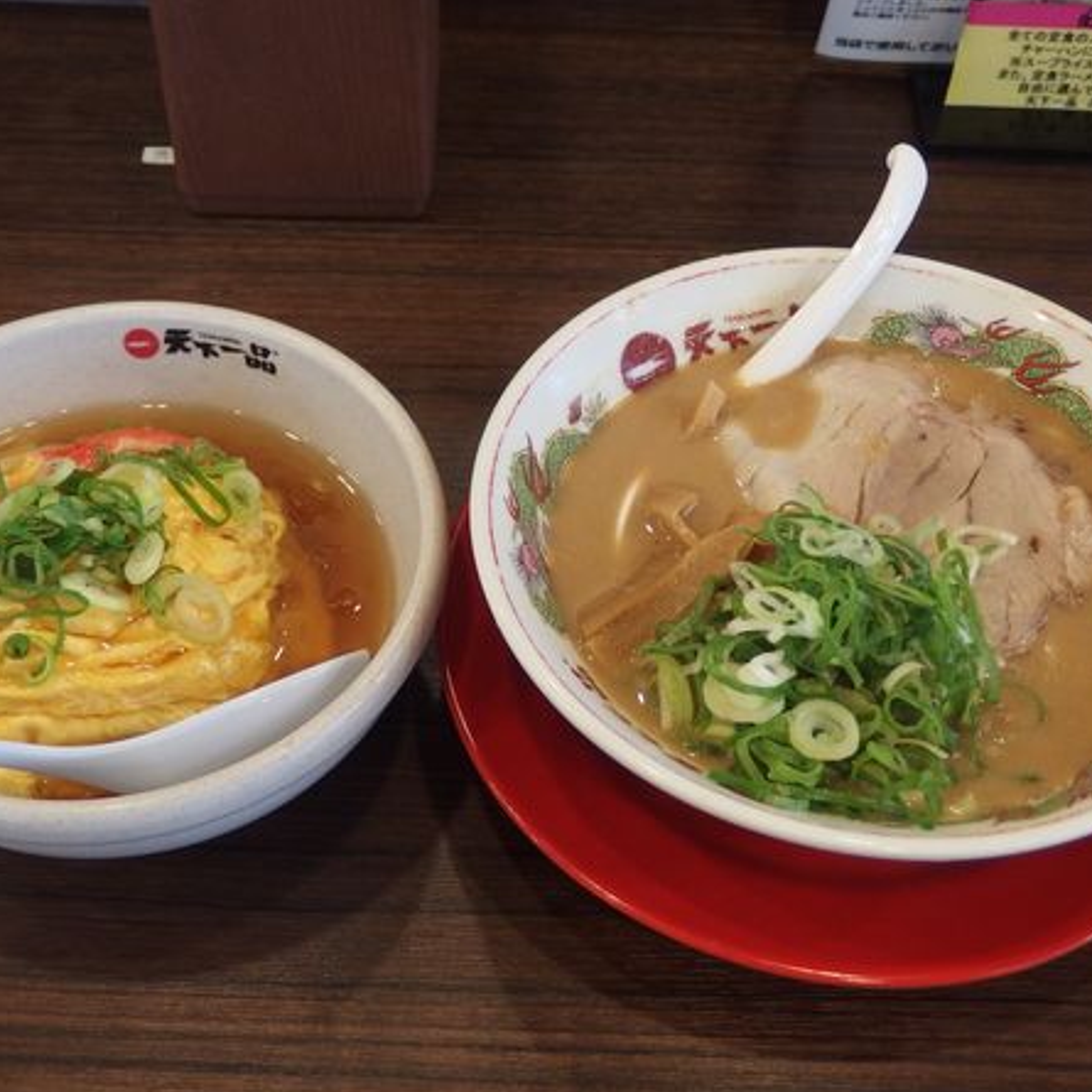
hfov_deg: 34.0
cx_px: 528
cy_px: 547
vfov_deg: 34.0
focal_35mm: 50
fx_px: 1785
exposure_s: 1/40
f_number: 2.1
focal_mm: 7.5
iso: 250
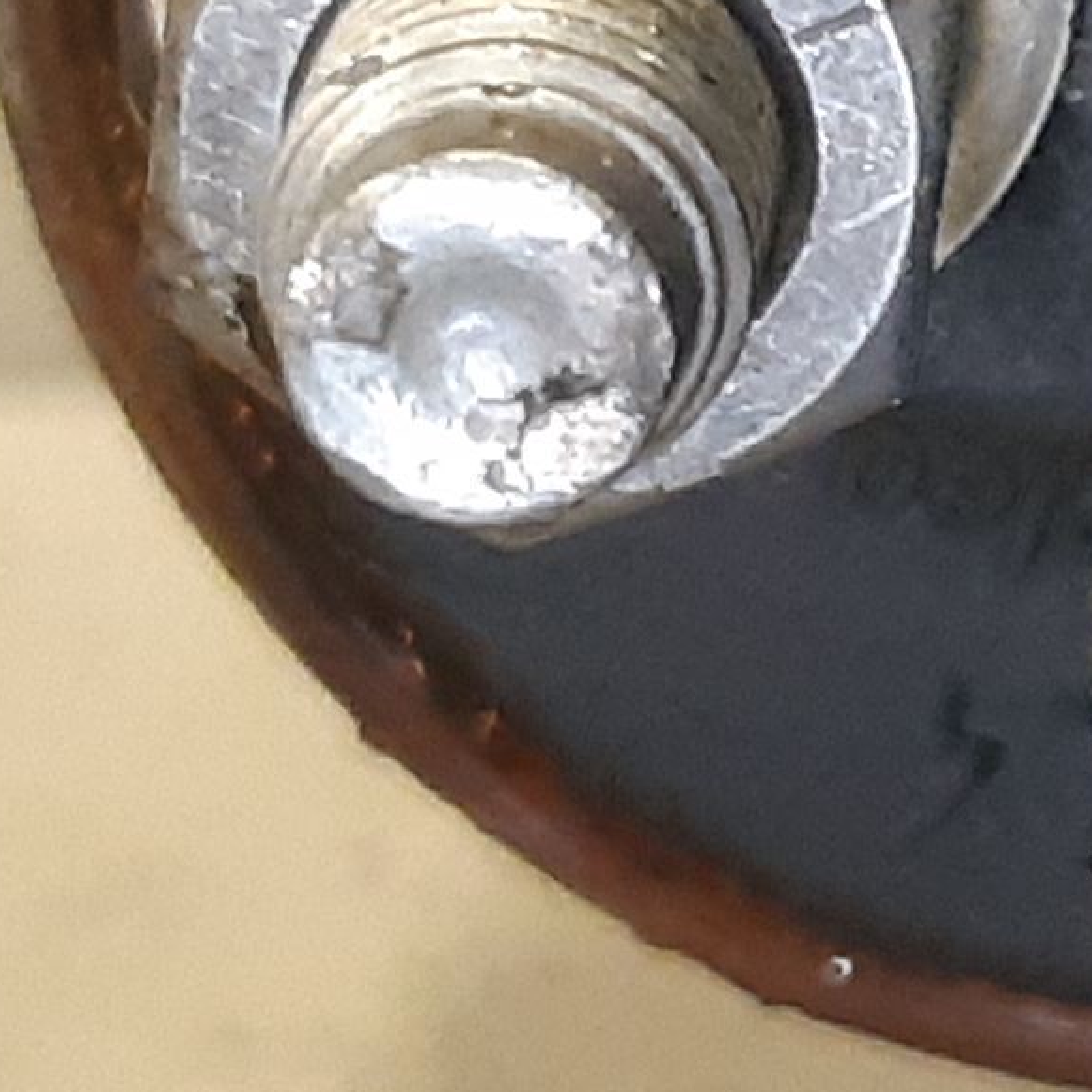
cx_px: 1778
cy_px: 233
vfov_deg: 21.2
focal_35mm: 81
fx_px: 2891
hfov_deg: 18.2
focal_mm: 3.93
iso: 250
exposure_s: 1/50
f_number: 1.7
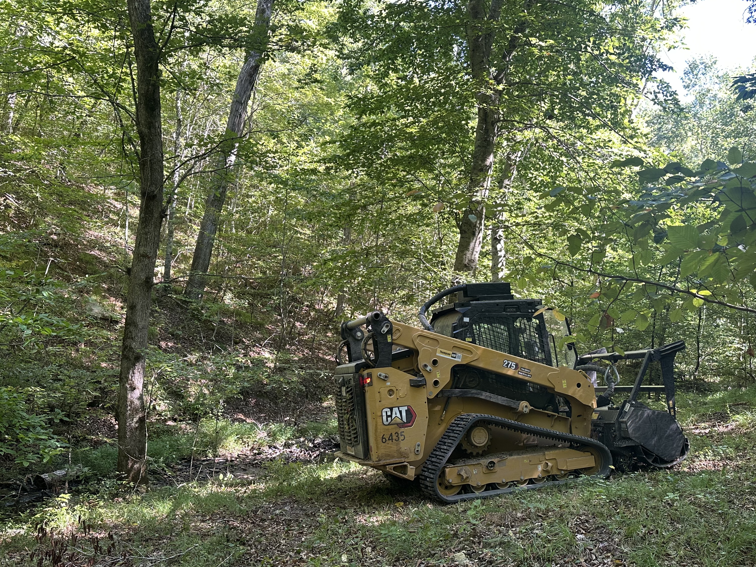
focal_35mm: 32
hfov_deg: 56.7
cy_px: 319
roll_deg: -3.5
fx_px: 699
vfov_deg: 44.1
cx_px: 416
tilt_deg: +2.4
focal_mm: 6.86
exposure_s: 1/121
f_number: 1.78
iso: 125
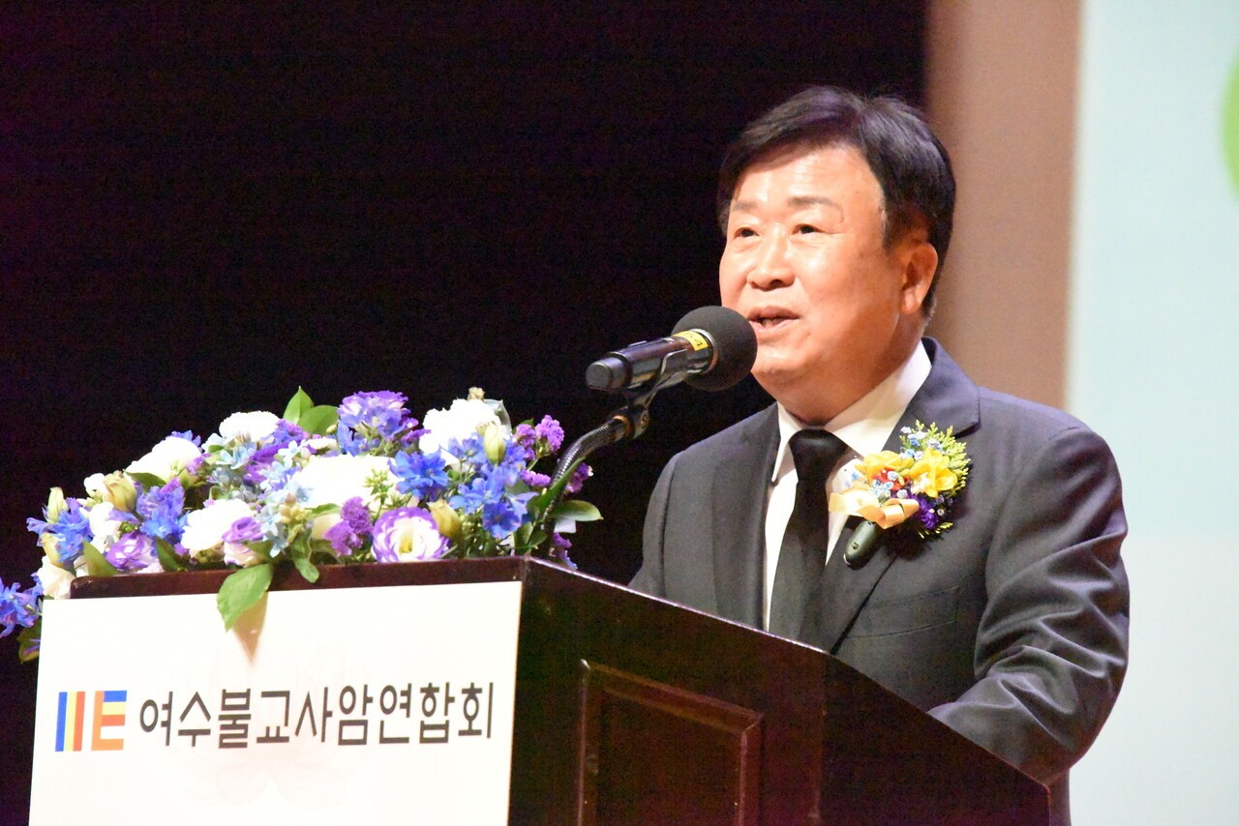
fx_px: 7917
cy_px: 413
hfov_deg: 8.9
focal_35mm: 230
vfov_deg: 6.0
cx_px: 620
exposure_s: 1/250
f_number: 9
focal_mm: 230
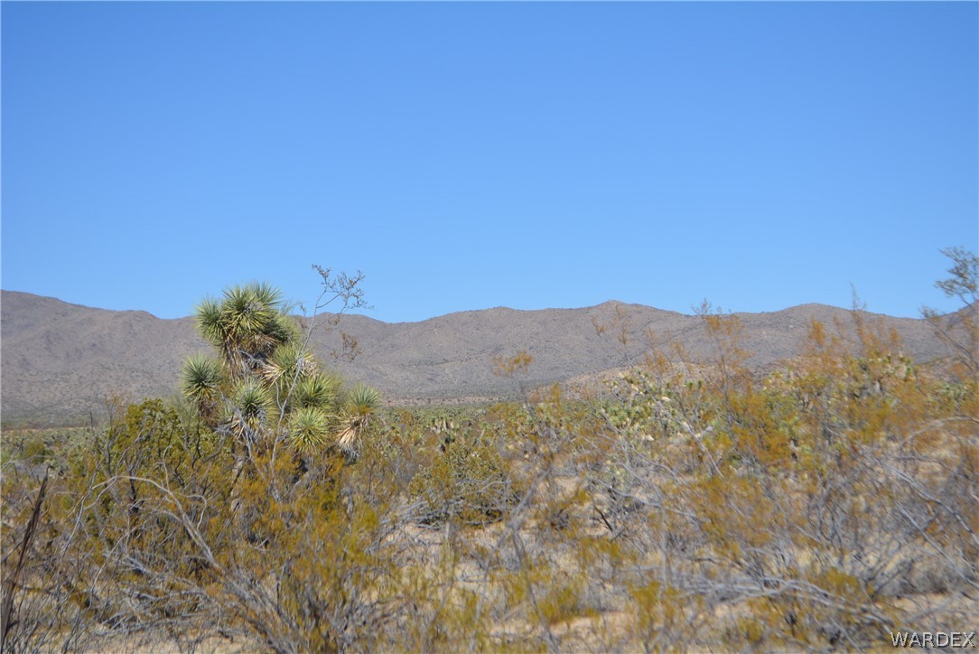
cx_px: 490
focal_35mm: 82
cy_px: 327
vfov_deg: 16.6
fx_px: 2245
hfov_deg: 24.6
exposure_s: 1/2000
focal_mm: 55
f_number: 7.1
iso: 400
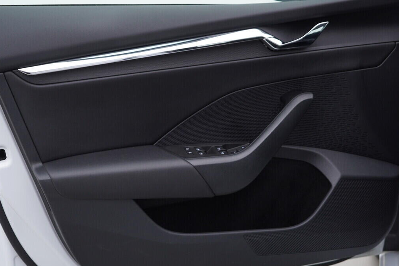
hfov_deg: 38.8
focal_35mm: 51
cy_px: 142
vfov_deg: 26.5
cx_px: 165
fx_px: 565
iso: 125
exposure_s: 1/60
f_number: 3.5
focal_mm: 24
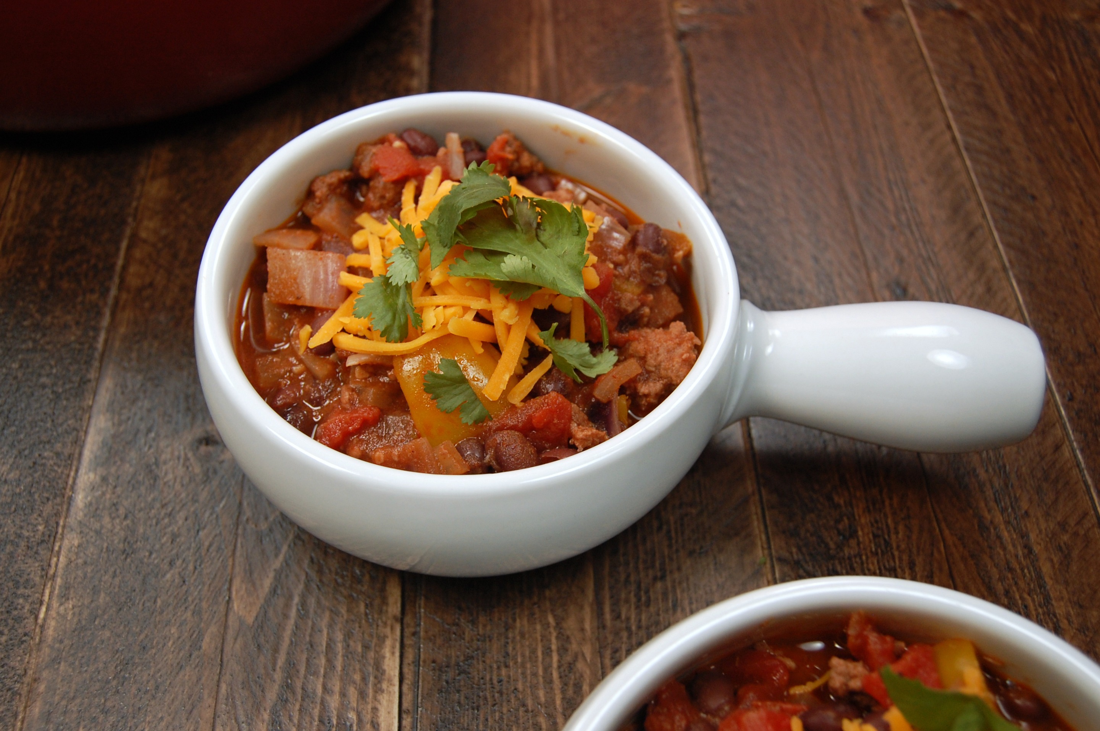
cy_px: 366
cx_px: 550
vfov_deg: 38.3
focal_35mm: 34
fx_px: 1053
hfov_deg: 55.2
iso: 400
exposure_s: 1/100
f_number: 5
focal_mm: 23
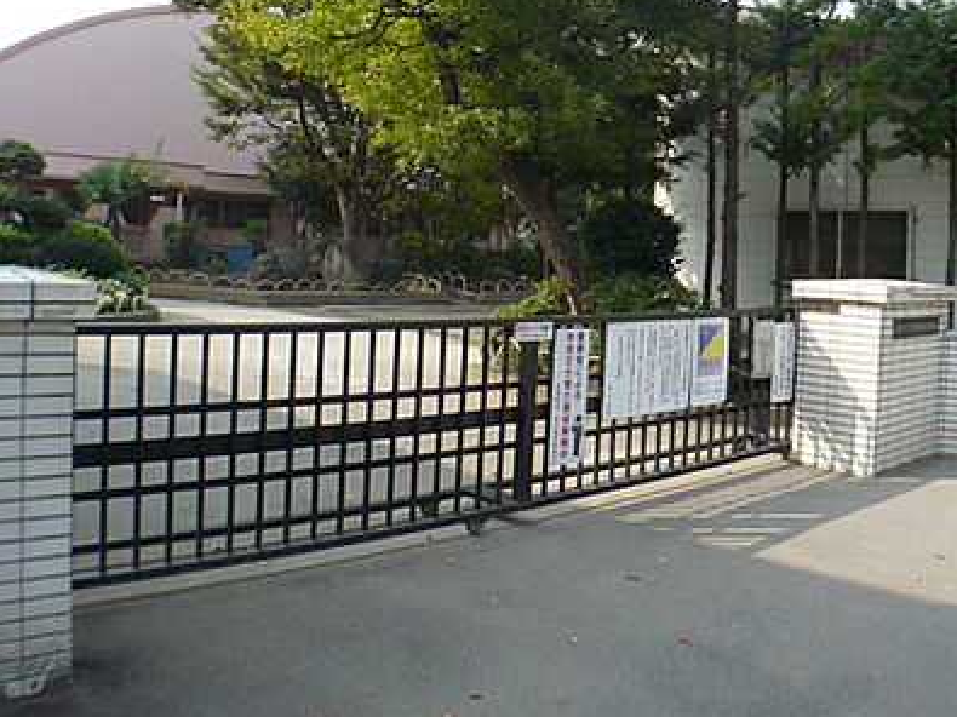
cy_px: 202
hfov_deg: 34.9
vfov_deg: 26.3
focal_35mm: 55
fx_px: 1520
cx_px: 475
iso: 100
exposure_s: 1/640
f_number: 2.8
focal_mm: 4.6
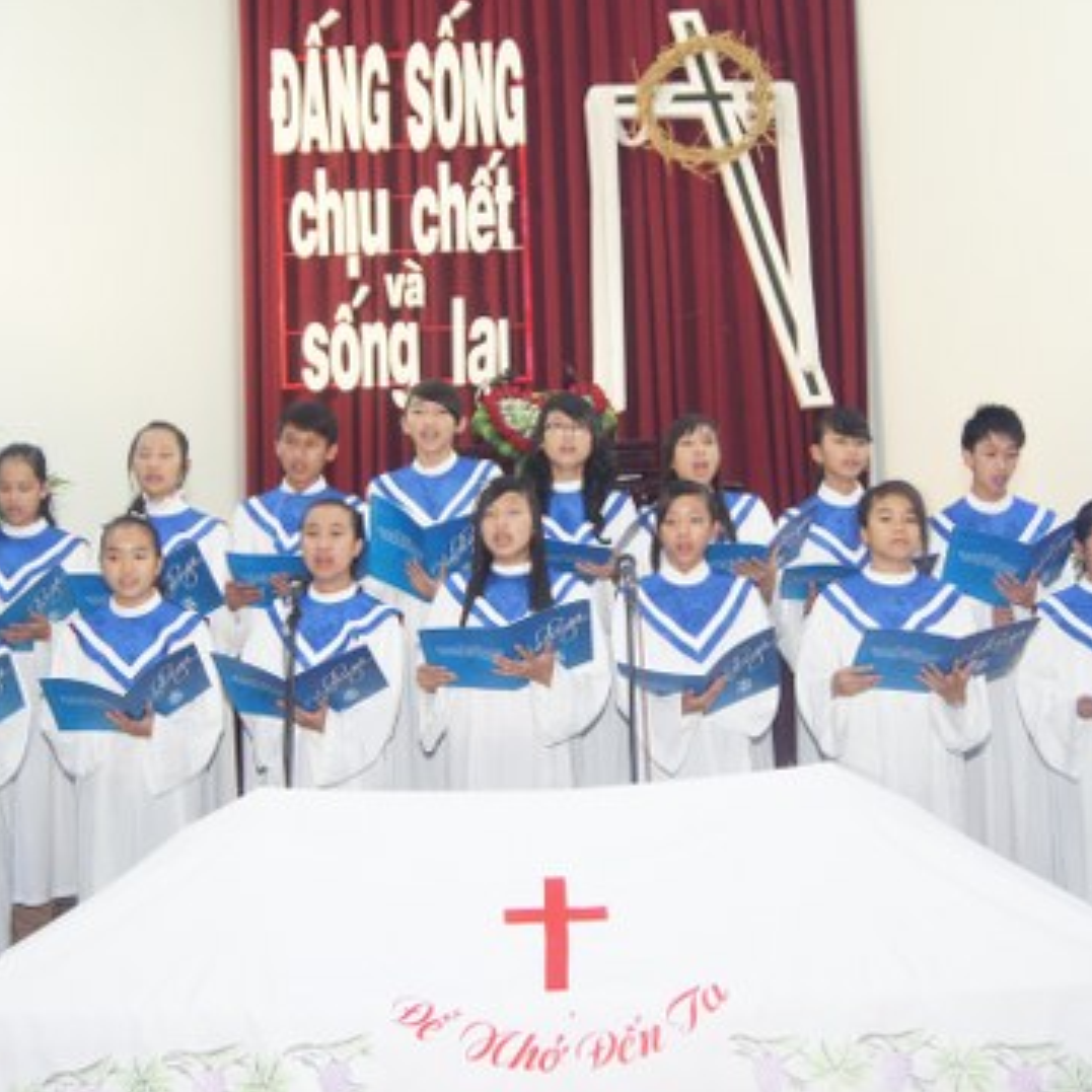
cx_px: 541
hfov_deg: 39.2
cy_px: 538
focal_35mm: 43
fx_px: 1535
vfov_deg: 39.2
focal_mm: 22
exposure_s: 1/30
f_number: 4
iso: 800
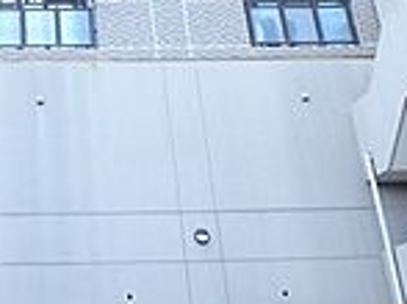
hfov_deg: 28.1
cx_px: -19
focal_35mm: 64
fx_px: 752
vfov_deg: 22.1
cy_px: 6
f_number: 3.5
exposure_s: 1/100
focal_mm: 3.7
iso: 125
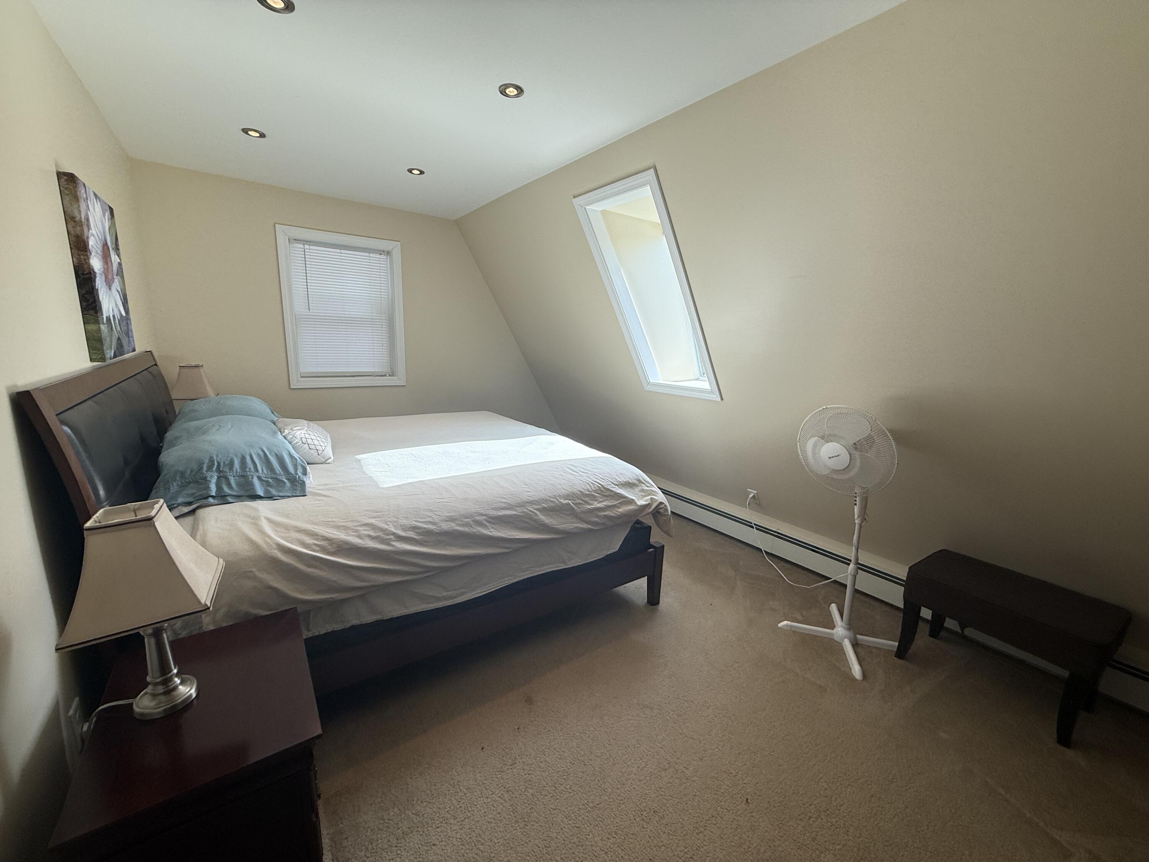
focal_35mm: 14
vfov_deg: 85.7
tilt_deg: -11.1
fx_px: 465
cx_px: 574
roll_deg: -2.1
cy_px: 431
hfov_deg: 102.1
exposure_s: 1/264
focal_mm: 2.22
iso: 64
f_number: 2.2
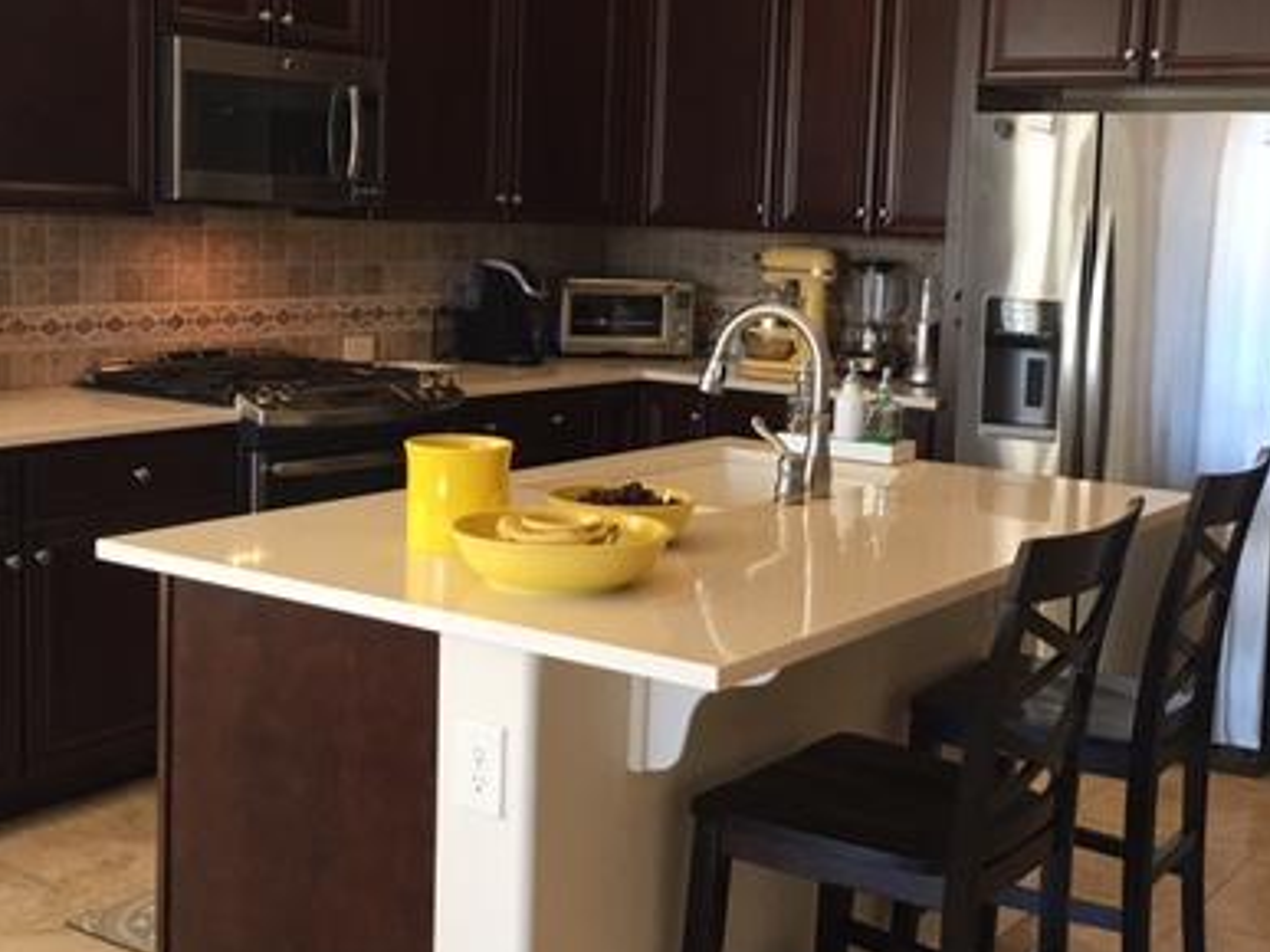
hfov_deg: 39.6
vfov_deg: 30.2
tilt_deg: -6.6
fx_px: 1760
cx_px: 679
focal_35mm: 48
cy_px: 410
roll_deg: -1.7
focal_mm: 4.15
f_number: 2.2
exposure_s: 1/30
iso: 40
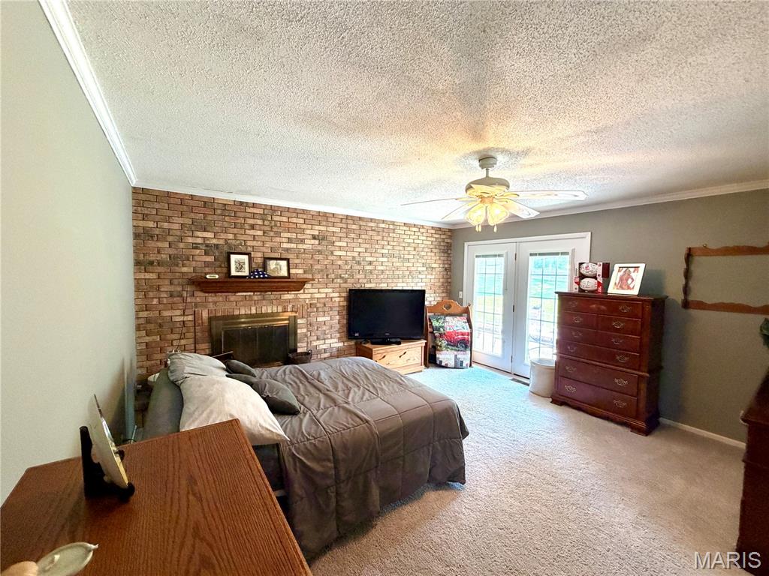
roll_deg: -0.3
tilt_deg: -2.8
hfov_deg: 102.1
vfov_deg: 85.7
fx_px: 311
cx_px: 384
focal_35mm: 14
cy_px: 288
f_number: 2.2
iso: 250
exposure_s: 1/60
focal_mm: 2.22
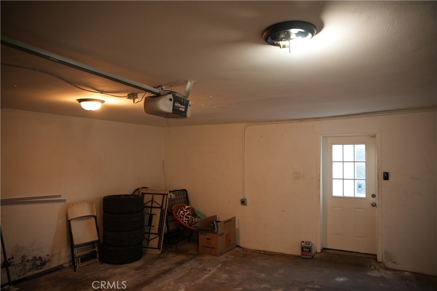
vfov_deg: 53.1
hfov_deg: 73.7
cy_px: 146
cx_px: 218
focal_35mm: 24
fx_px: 291
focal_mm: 24
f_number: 2.8
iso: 1600
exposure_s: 1/125
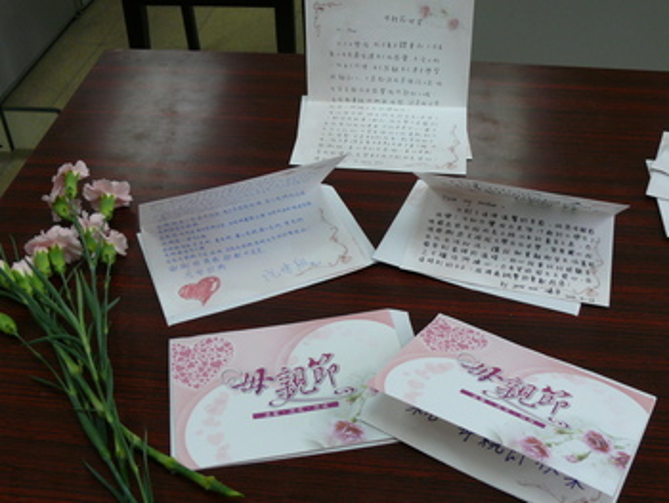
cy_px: 252
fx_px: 851
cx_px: 334
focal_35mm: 44
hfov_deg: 42.9
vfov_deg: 32.9
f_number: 2.8
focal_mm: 8.5
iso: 160
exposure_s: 1/125
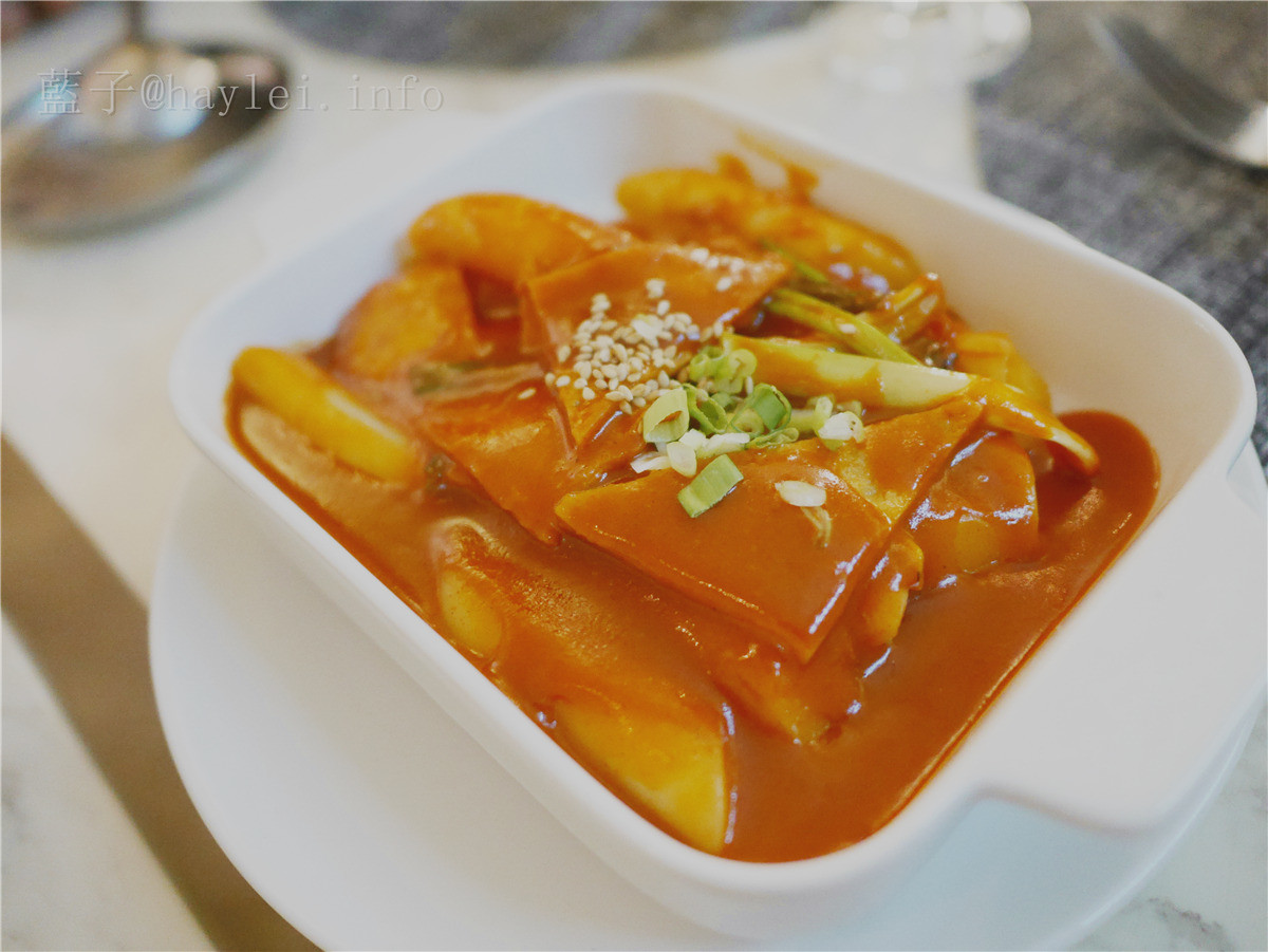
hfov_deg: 59.9
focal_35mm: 30
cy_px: 476
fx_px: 1099
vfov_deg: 46.8
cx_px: 634
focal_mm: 15
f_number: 1.7
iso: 3200
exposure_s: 1/60
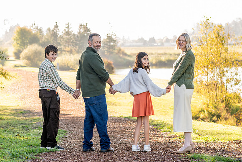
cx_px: 104
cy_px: 62
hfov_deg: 15.9
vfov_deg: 10.7
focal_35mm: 129
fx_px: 865
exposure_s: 1/400
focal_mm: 85
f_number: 4
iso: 400
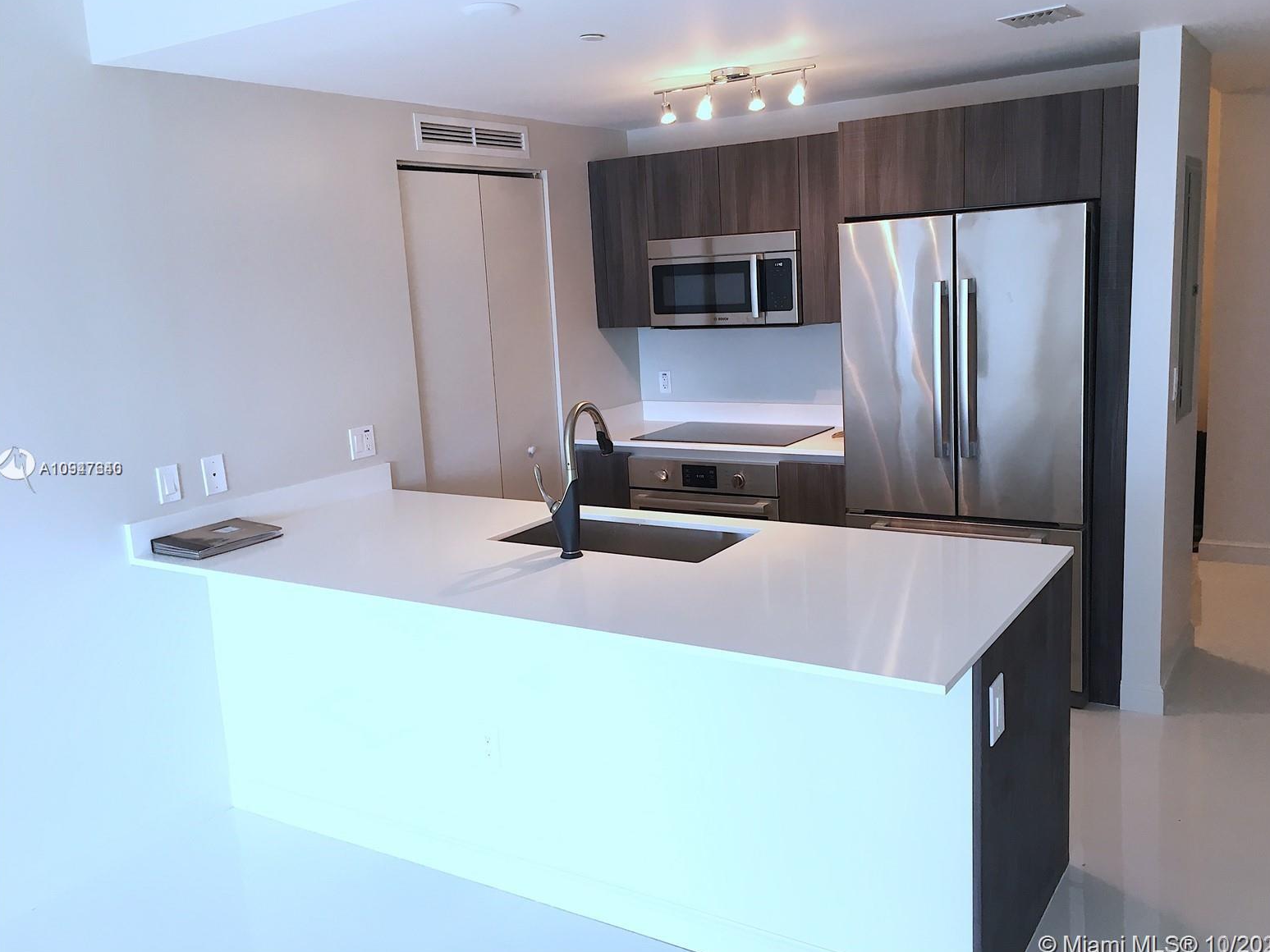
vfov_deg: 46.8
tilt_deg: -9.5
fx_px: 1101
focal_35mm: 30
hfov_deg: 60.0
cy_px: 469
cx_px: 649
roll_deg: +3.1
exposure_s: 1/30
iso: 50
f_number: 2.2
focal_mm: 4.15
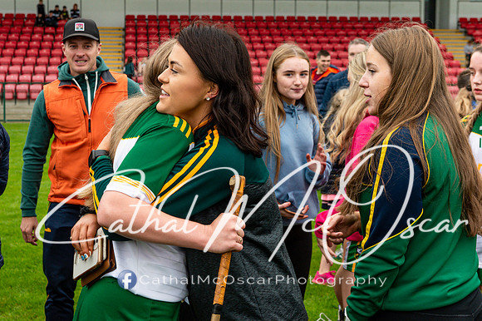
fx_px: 879
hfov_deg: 30.6
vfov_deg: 20.7
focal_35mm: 66
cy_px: 139
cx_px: 201
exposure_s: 1/400
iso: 900
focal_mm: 55
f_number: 4.5
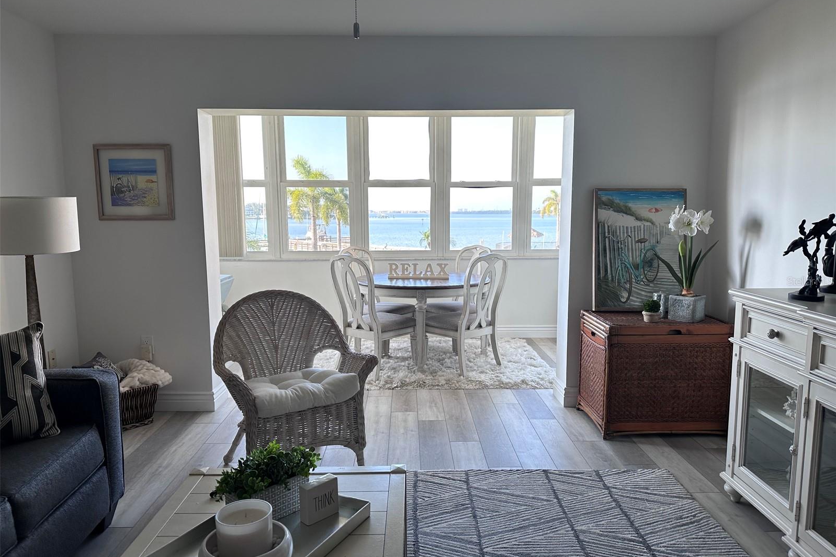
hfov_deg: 71.5
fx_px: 580
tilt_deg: -7.2
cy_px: 281
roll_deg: +0.8
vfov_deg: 51.3
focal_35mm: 25
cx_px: 418
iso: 80
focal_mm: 6.86
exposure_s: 1/171
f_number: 1.78
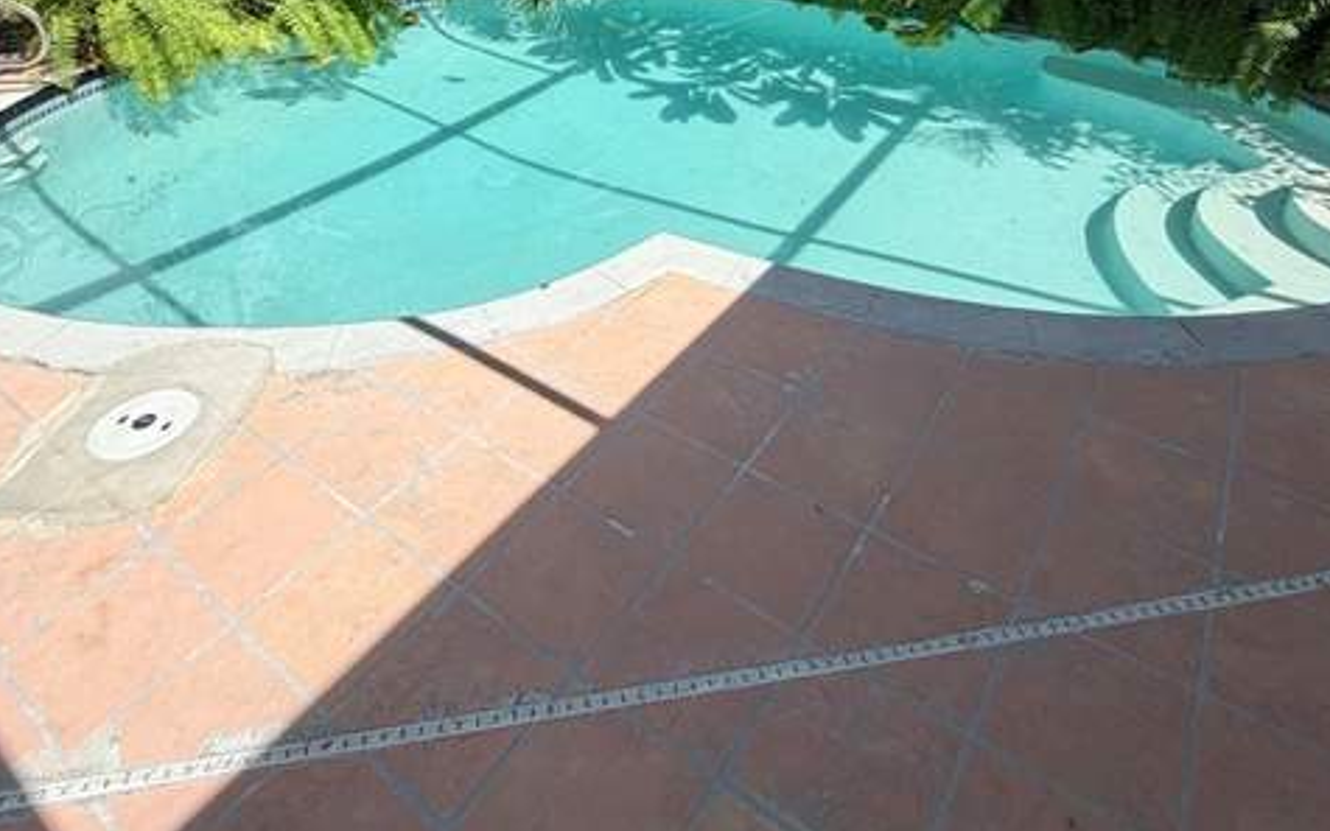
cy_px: 22
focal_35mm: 25
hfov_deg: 72.5
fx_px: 906
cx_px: 644
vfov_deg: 43.2
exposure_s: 1/770
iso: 32
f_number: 2.2
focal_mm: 2.22
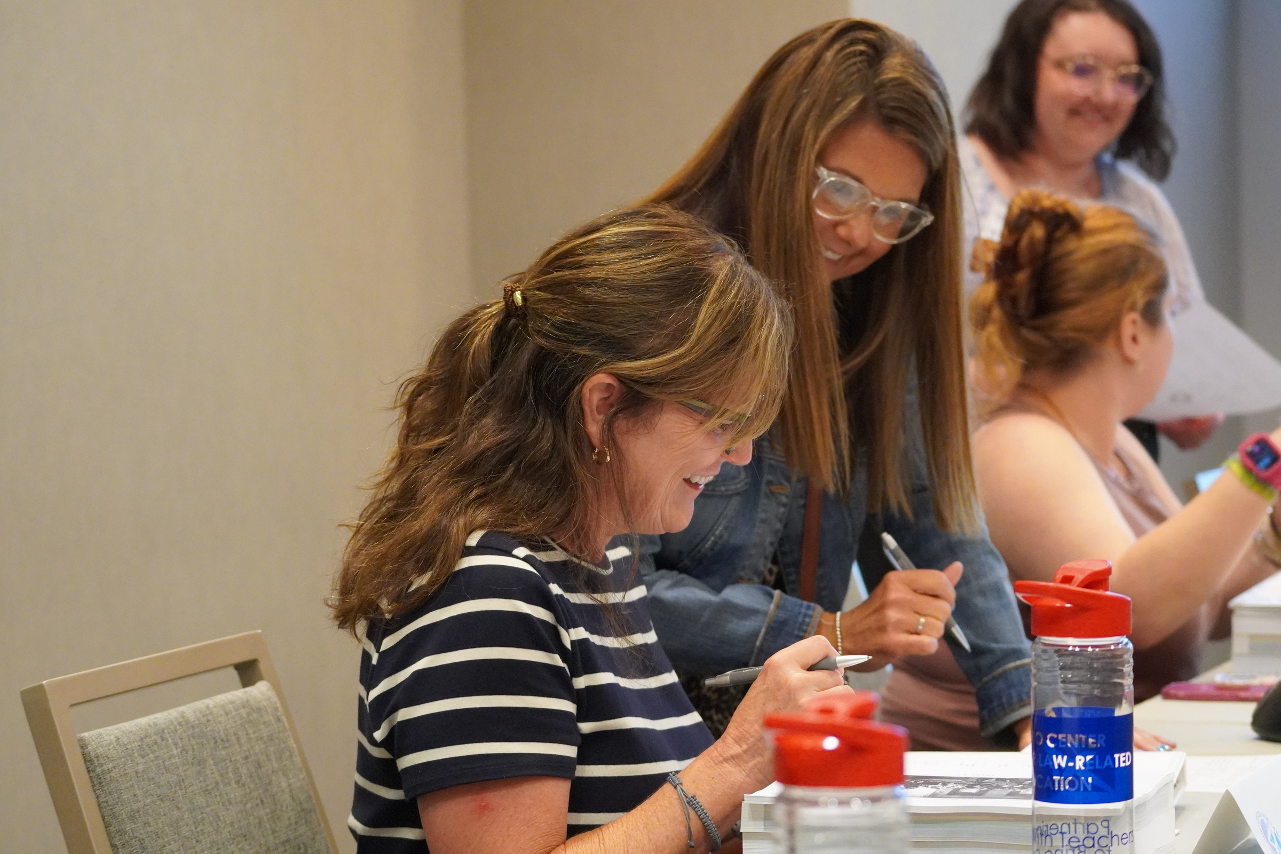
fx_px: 4110
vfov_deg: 11.9
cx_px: 640
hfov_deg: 17.7
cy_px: 427
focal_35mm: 116
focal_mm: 77
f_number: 4.5
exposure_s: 1/160
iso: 5000
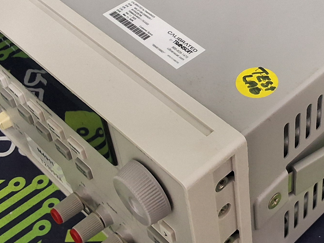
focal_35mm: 68
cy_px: 46
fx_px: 636
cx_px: 271
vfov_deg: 21.3
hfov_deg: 27.8
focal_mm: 2.91
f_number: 1.9
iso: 250
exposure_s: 1/30
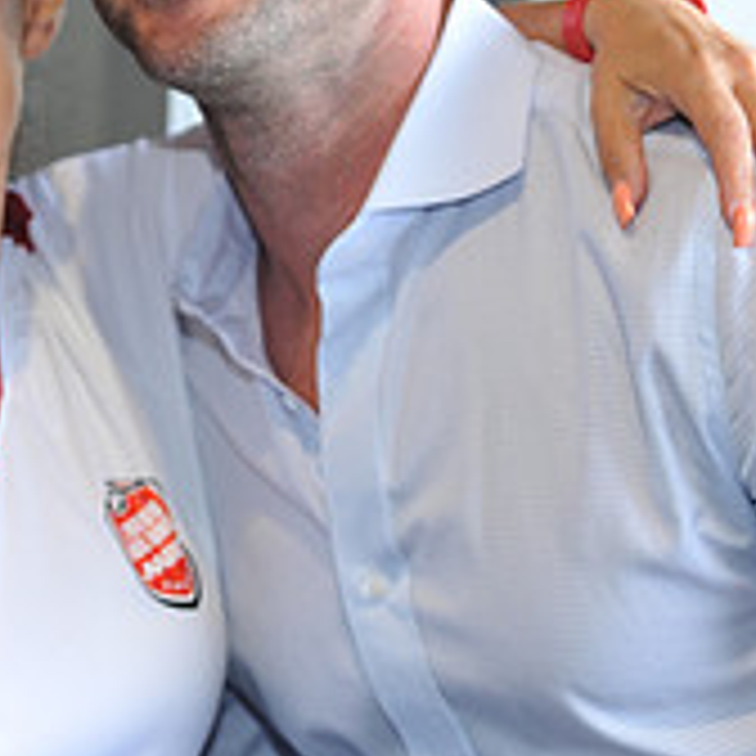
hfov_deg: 12.3
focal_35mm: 141
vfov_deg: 12.4
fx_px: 3484
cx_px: 166
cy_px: 306
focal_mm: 48
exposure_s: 1/80
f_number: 3.5
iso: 250
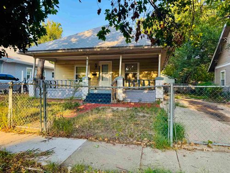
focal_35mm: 24
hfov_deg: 71.6
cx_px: 115
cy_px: 86
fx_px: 159
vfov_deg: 56.8
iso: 80
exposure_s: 1/448
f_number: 1.78
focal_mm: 6.76
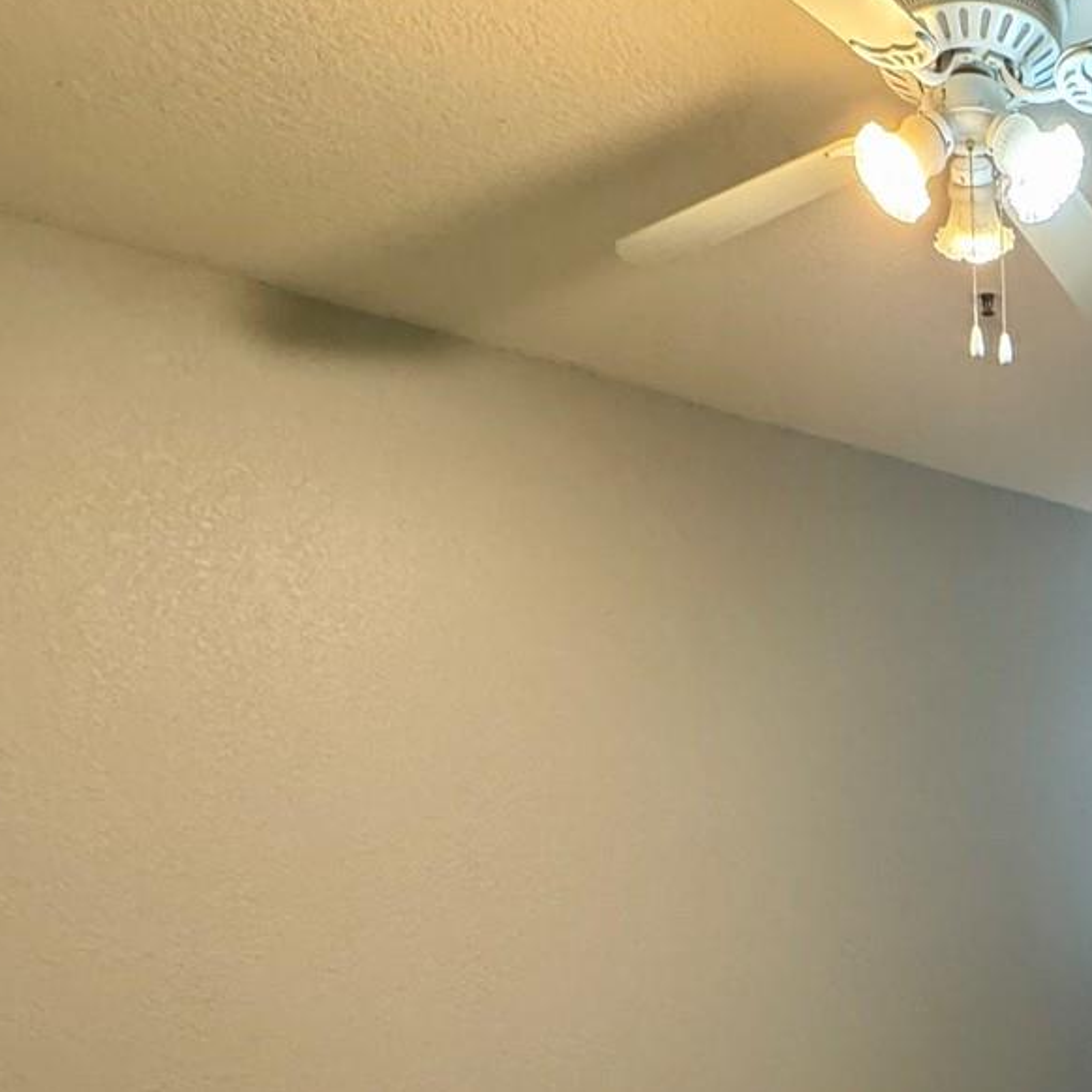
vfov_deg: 44.2
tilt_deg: -5.8
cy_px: 981
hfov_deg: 42.8
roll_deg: +2.9
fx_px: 1213
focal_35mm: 34
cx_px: 1051
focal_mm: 2.22
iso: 320
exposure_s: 1/60
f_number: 2.2
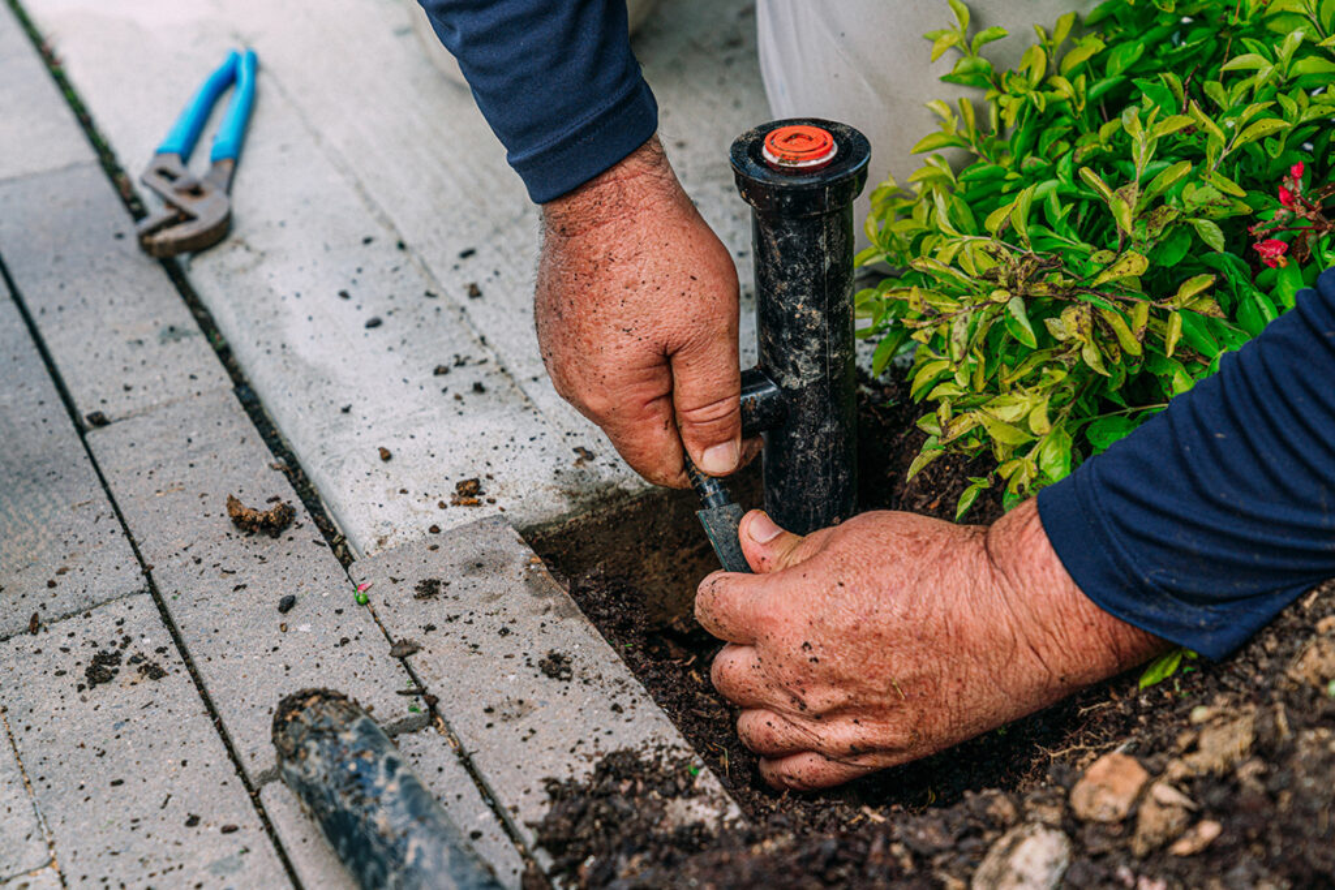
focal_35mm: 67
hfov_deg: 30.1
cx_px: 668
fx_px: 2485
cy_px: 445
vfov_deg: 20.3
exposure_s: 1/250
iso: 100
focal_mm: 67
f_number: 4.5
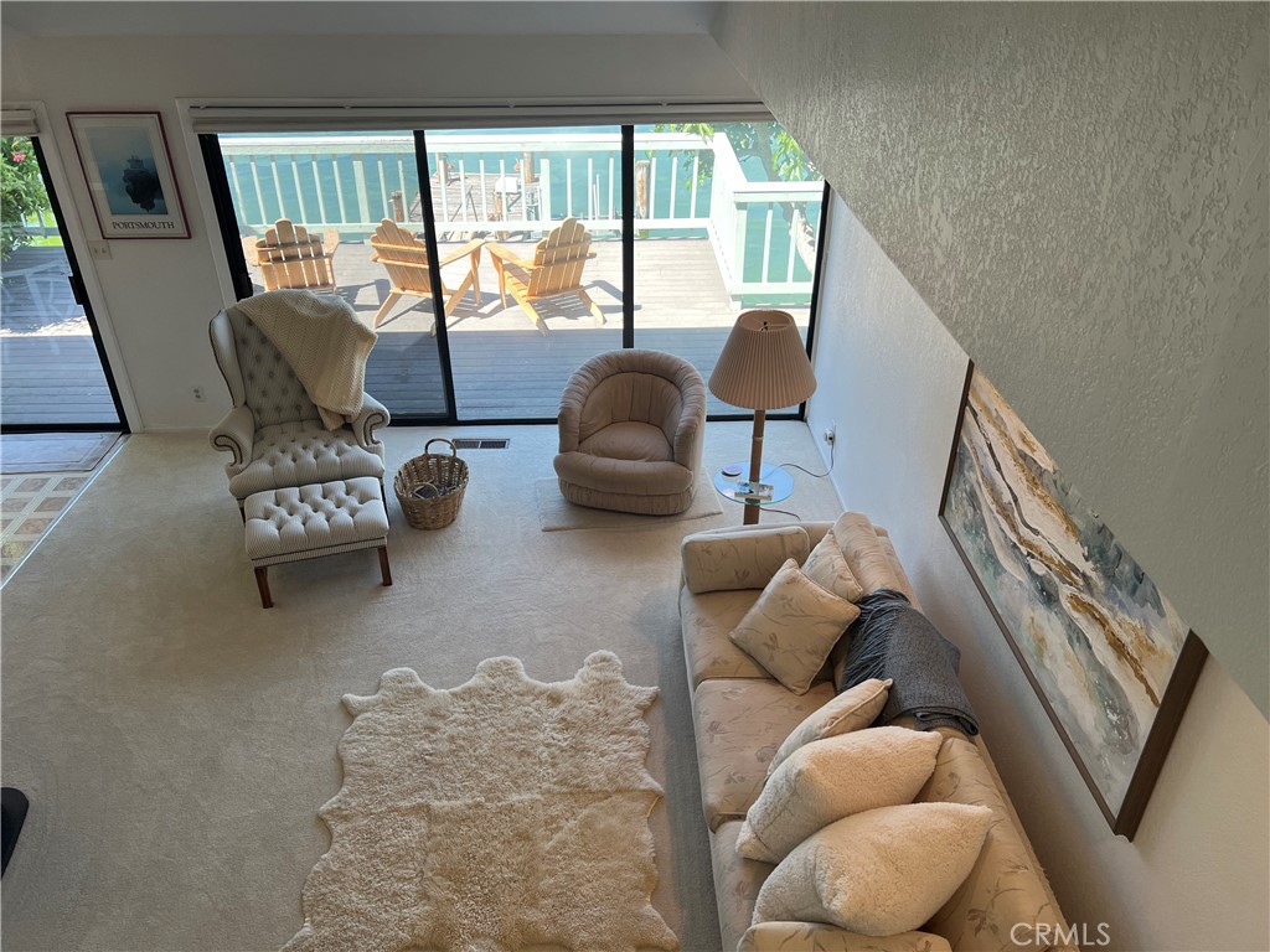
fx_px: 954
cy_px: 476
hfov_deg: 67.3
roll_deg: +1.7
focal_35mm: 26
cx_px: 635
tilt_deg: -32.5
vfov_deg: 53.1
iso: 50
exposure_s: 1/325
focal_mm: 5.7
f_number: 1.5
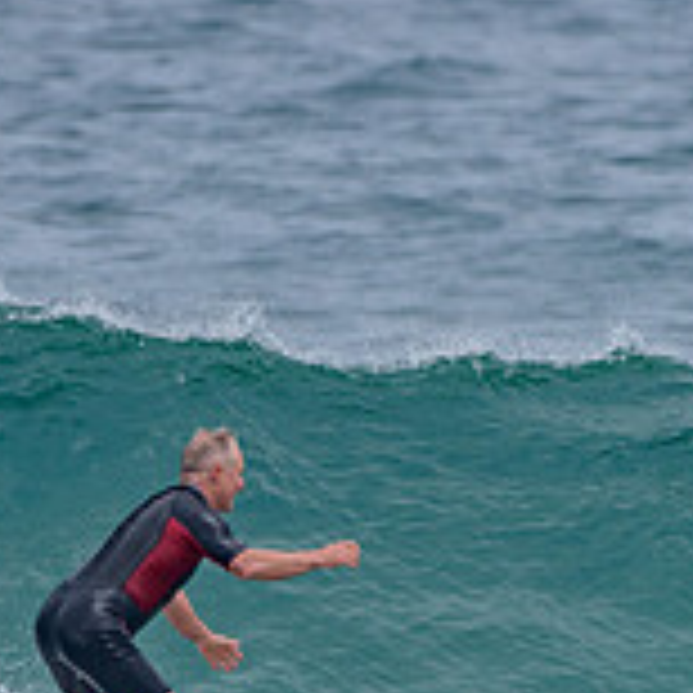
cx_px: 203
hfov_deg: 0.9
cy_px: 679
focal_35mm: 1968
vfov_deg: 0.9
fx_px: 44574
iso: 125
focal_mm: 500
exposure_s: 1/2000
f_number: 5.6
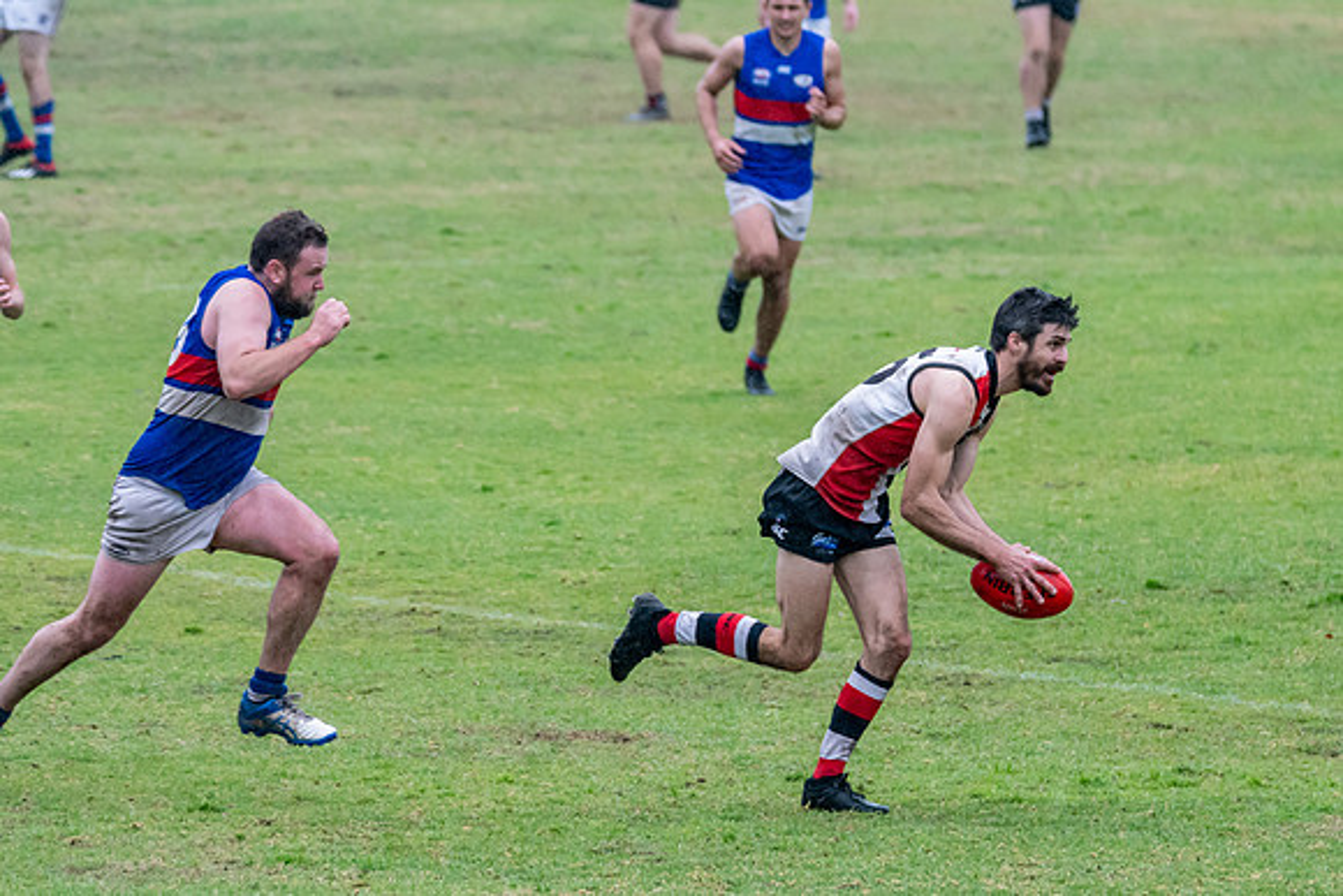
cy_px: 549
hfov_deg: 4.0
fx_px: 19199
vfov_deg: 2.7
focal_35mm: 515
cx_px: 823
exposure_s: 1/2000
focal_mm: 280
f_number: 7.1
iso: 1250
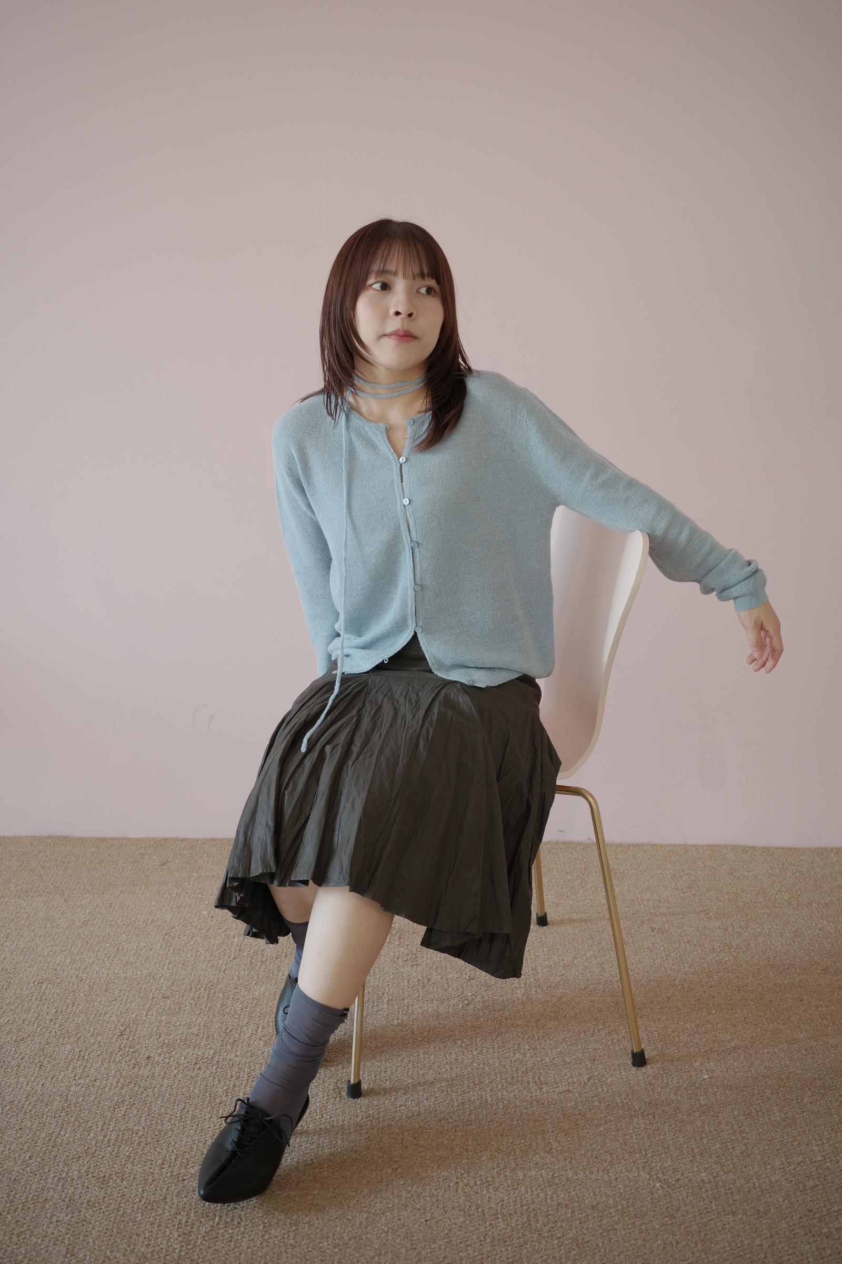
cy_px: 632
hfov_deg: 33.4
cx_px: 421
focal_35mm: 40
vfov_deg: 48.5
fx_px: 1403
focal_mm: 26
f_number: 2.8
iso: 320
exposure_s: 1/200
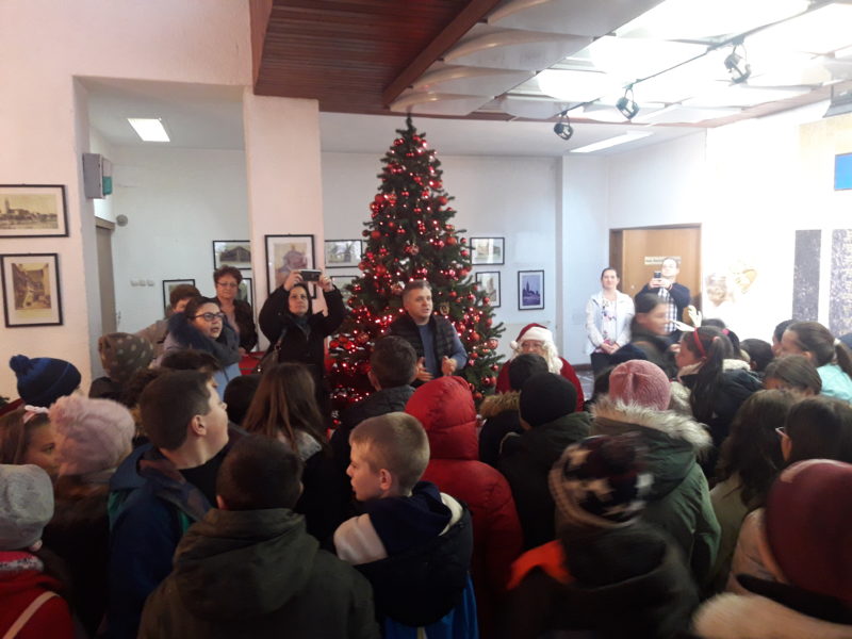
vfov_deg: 49.7
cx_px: 426
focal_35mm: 28
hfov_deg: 63.4
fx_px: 689
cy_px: 320
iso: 200
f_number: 1.9
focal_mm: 3.7
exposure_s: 1/17
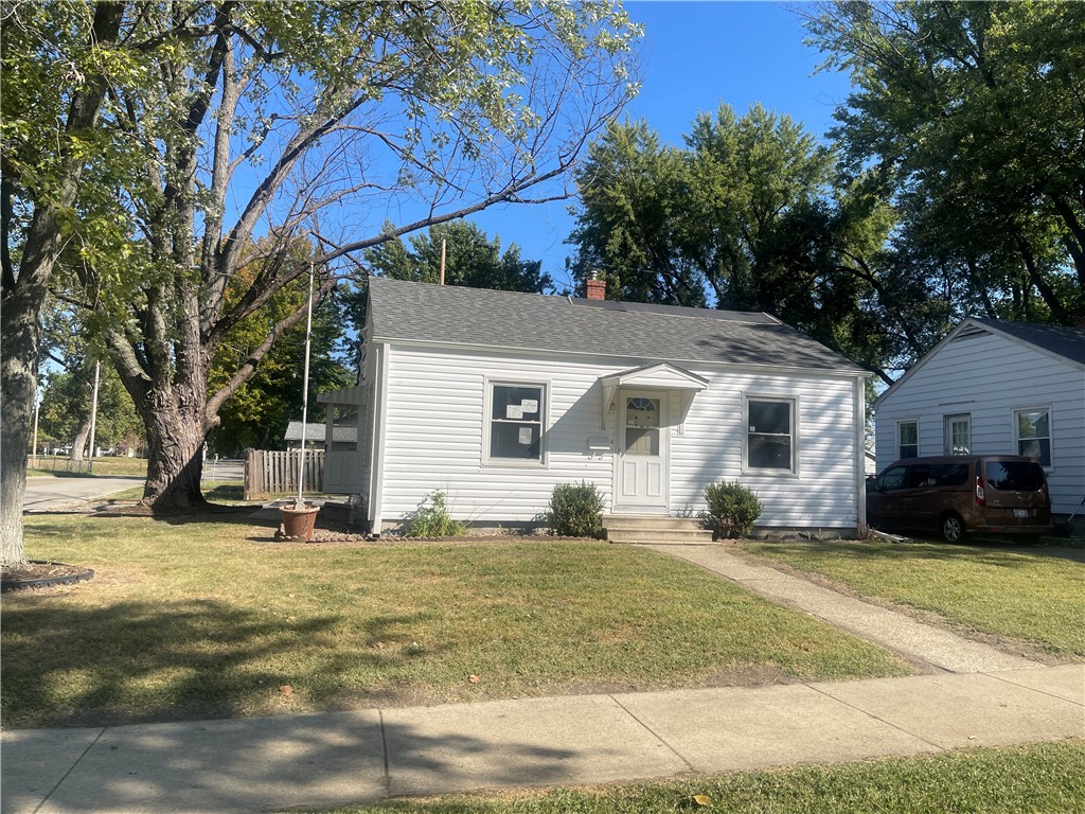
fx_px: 784
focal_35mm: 25
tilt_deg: +5.7
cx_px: 542
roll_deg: -1.6
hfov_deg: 69.4
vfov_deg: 54.9
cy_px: 407
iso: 32
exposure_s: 1/3344
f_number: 1.6
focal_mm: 5.1
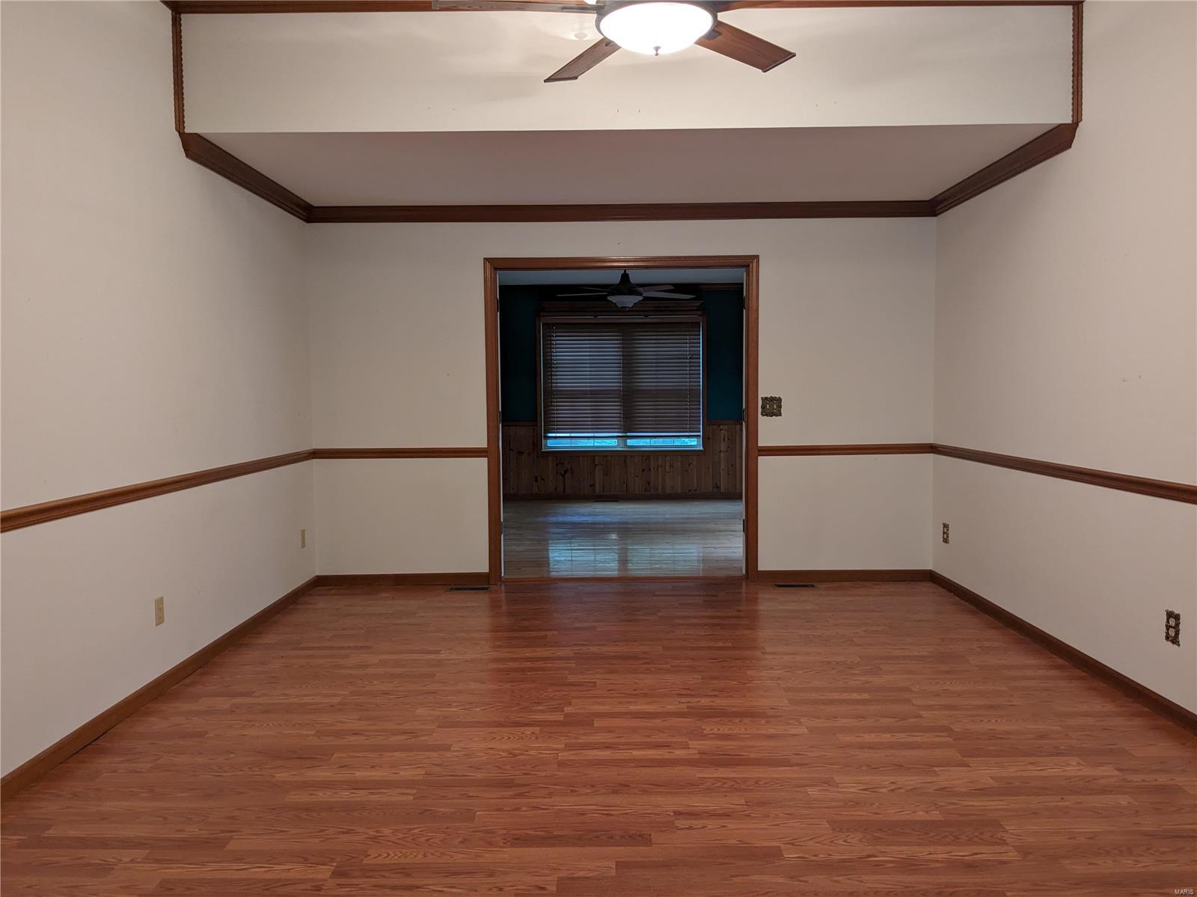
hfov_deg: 65.3
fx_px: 934
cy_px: 448
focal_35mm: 27
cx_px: 598
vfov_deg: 51.4
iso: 112
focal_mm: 4.38
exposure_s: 1/24
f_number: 1.73
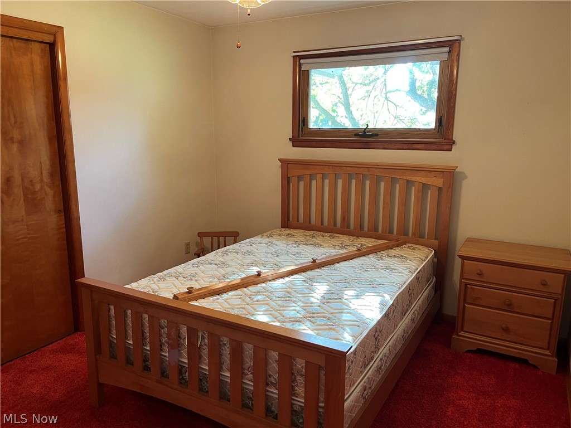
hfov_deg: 67.3
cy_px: 214
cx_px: 286
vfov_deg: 53.1
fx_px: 429
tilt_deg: -12.0
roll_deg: -0.9
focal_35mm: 26
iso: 200
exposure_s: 1/60
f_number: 1.6
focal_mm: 5.1
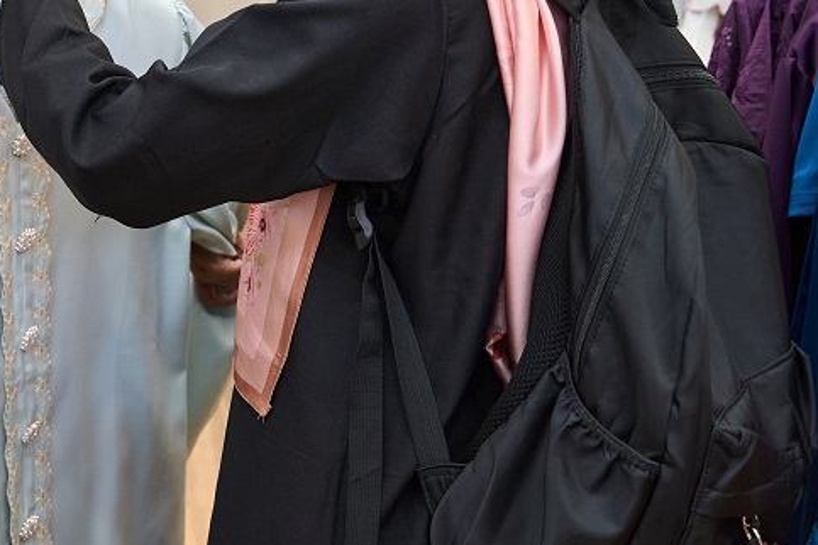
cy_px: -14
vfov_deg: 17.5
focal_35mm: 76
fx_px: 1727
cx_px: 39
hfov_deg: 25.6
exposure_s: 1/125
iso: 1250
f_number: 4
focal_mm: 34
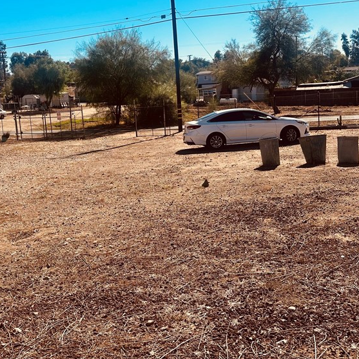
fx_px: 458
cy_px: 131
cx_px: 158
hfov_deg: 42.8
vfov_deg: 42.5
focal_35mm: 39
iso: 80
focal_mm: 6.86
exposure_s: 1/5525
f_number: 1.78
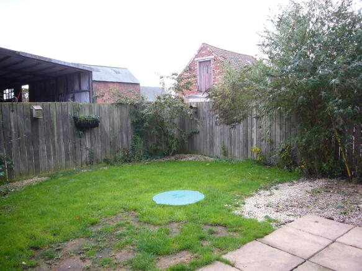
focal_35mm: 28
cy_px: 136
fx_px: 293
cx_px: 181
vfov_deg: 49.7
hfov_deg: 63.5
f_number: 2.8
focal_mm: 4.6
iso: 80
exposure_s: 1/80
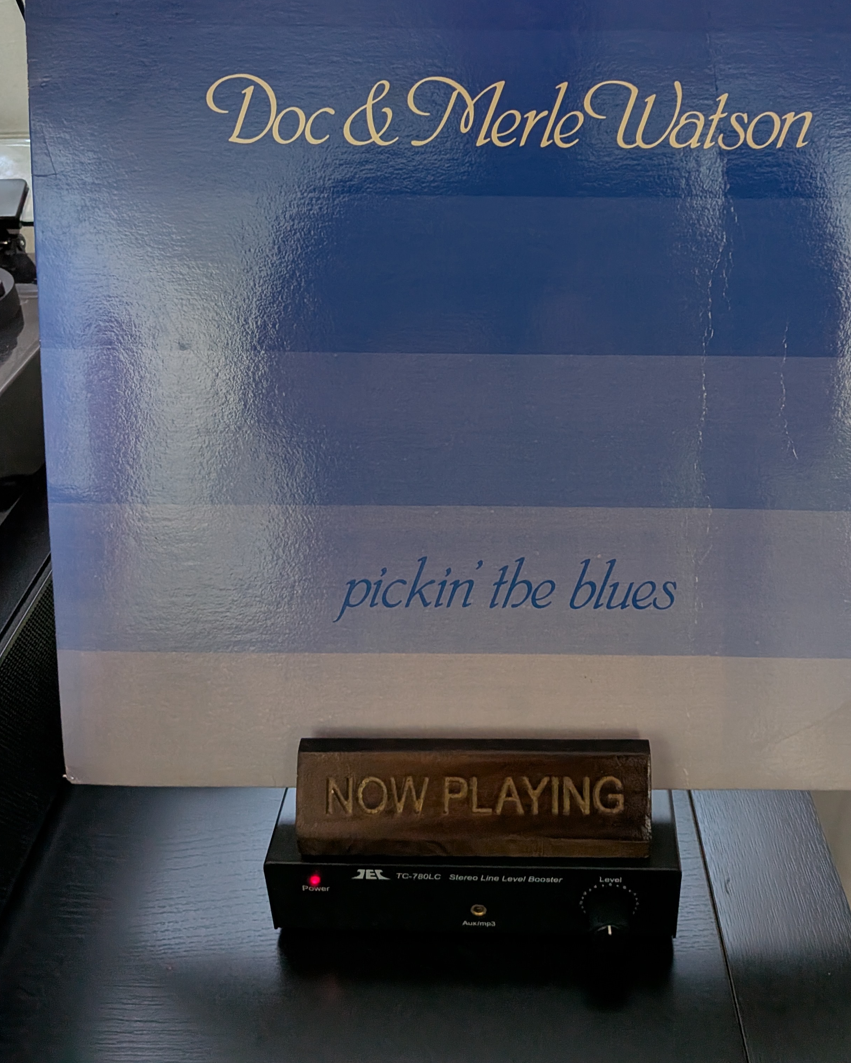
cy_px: 368
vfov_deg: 56.1
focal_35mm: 31
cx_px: 509
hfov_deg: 46.8
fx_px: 976
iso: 98
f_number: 1.7
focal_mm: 4.53
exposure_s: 1/17.1
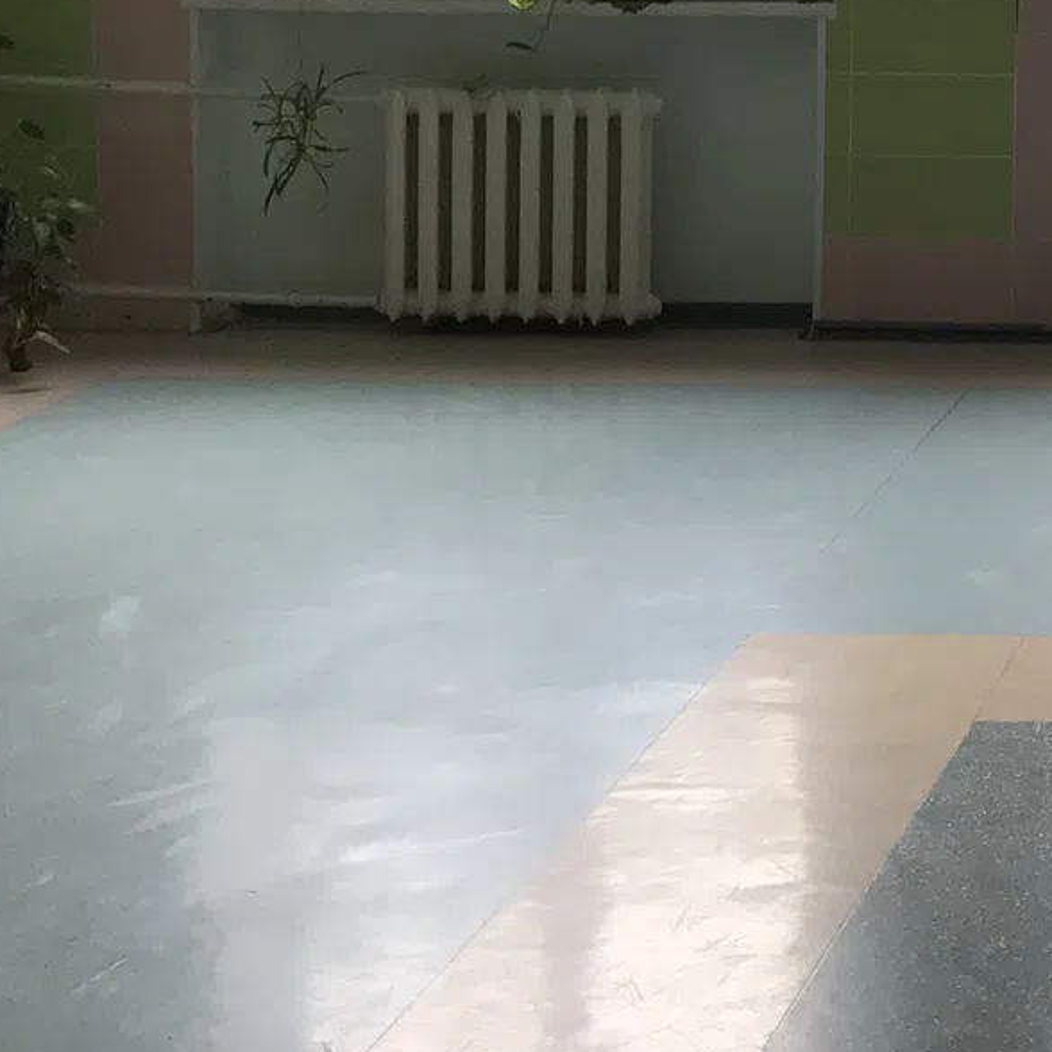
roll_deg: -0.6
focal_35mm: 101
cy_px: -148
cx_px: 1576
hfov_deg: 15.8
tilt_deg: +0.4
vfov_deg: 16.6
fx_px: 3473
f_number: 1.8
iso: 32
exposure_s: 1/100
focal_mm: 3.99
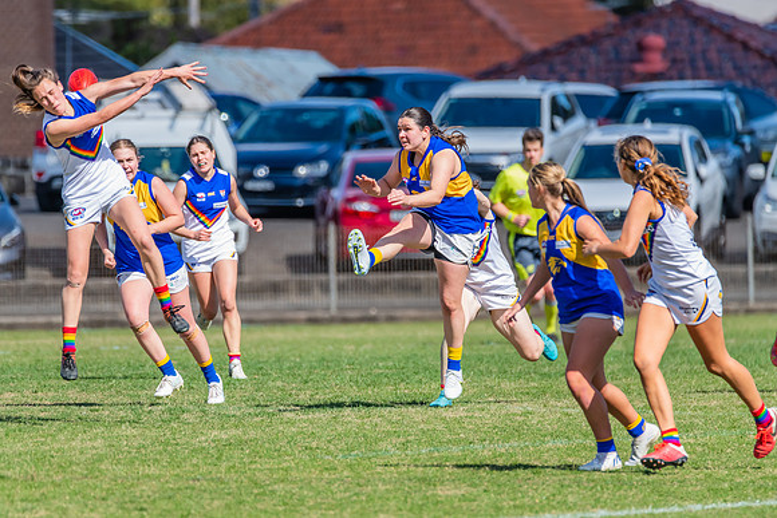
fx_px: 13752
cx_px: 365
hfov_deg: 3.2
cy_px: 243
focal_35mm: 637
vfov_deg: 2.2
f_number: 9
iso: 800
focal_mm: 600
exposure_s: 1/1600
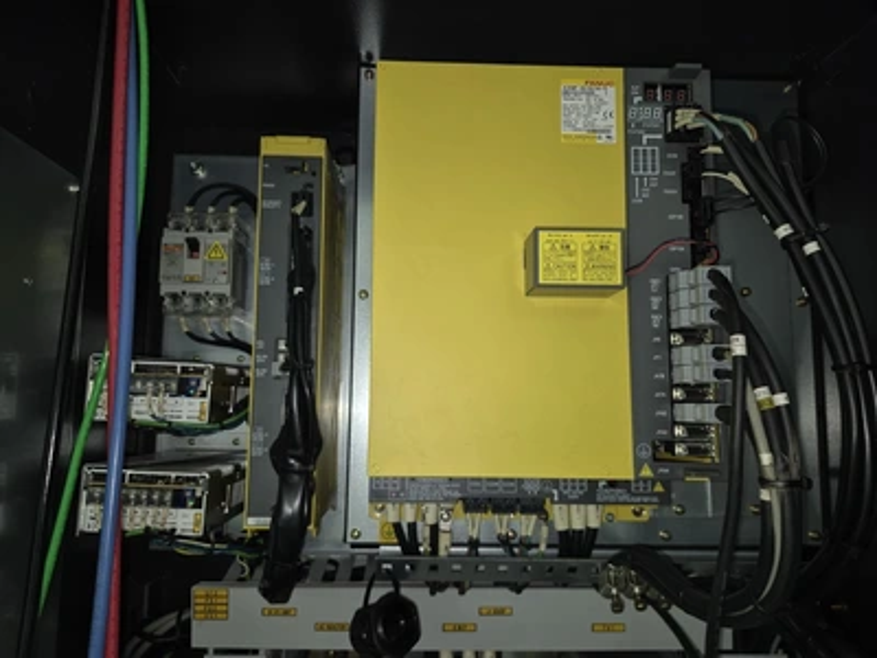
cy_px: 329
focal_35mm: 23
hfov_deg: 73.9
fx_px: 583
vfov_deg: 58.9
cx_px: 438
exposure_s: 1/24
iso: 100
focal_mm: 5.4
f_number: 1.8
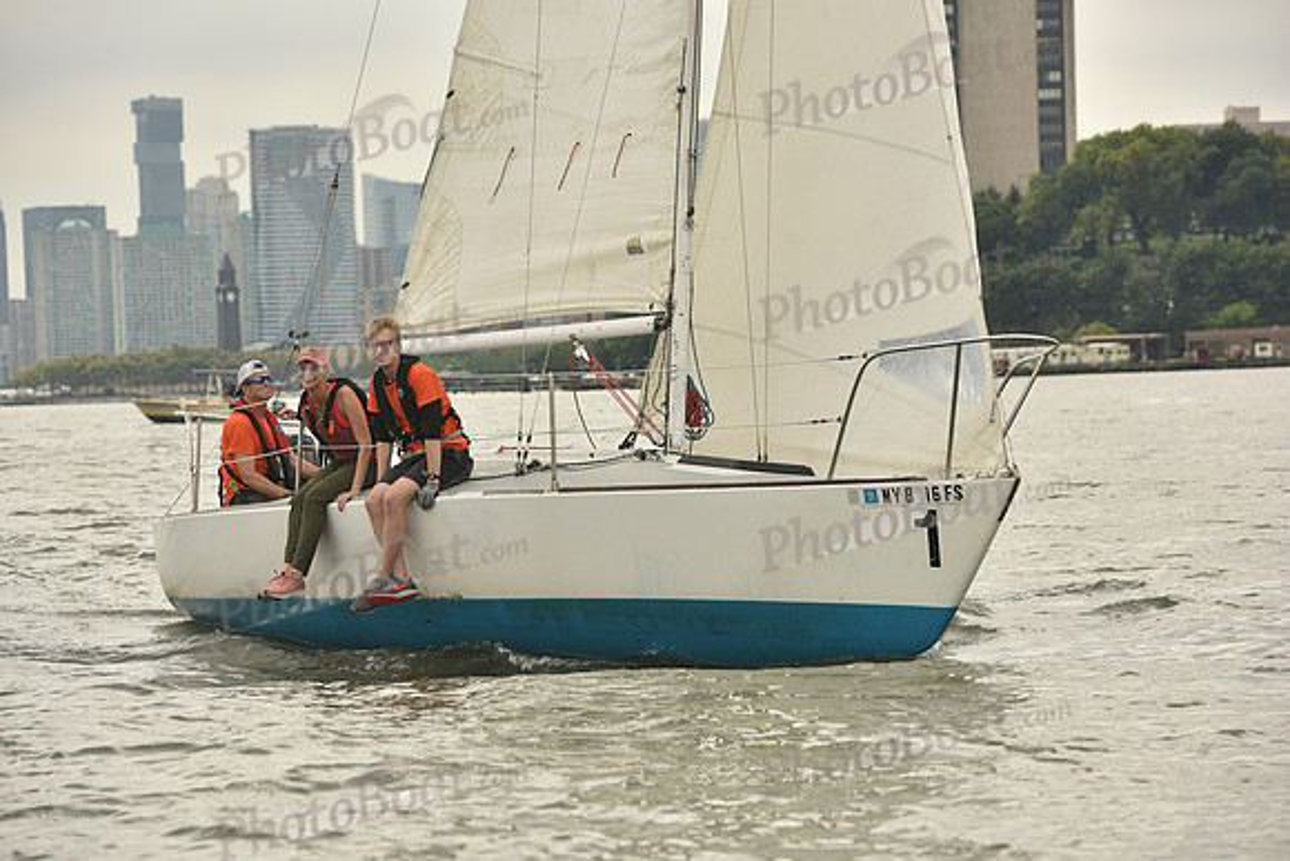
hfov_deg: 13.7
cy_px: 430
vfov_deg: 9.2
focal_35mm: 150
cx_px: 645
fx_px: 5376
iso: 320
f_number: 8
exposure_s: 1/1250
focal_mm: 150
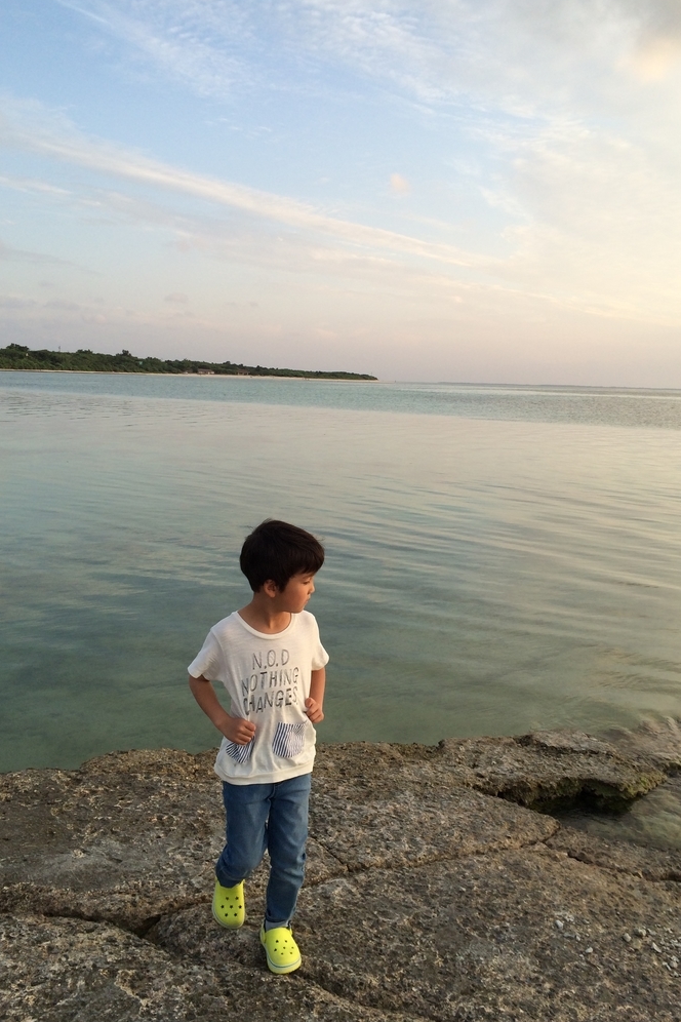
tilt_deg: -7.9
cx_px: 357
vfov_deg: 60.3
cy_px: 504
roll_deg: +0.0
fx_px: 880
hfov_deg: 42.3
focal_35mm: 31
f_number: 2.2
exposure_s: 1/432
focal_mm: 4.15
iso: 32
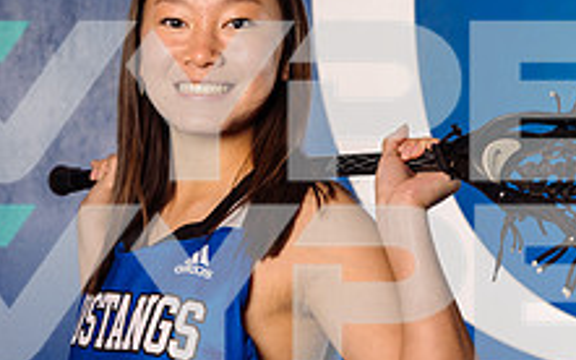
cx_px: 263
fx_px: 2119
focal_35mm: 135
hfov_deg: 15.5
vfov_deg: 9.7
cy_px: 287
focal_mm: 65
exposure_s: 1/250
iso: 200
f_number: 7.1
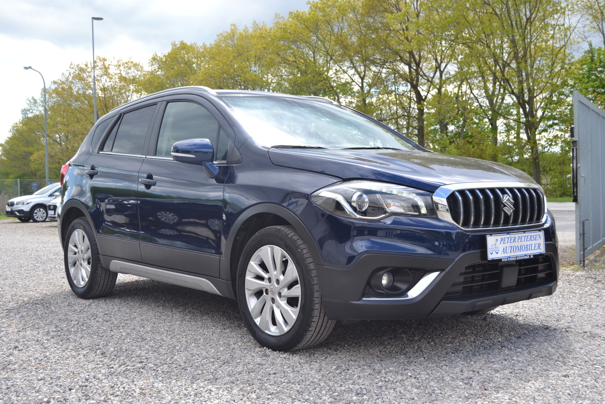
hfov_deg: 49.6
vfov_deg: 34.2
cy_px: 202
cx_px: 302
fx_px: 655
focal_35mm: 39
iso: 100
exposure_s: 1/160
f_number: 6.3
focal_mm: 26
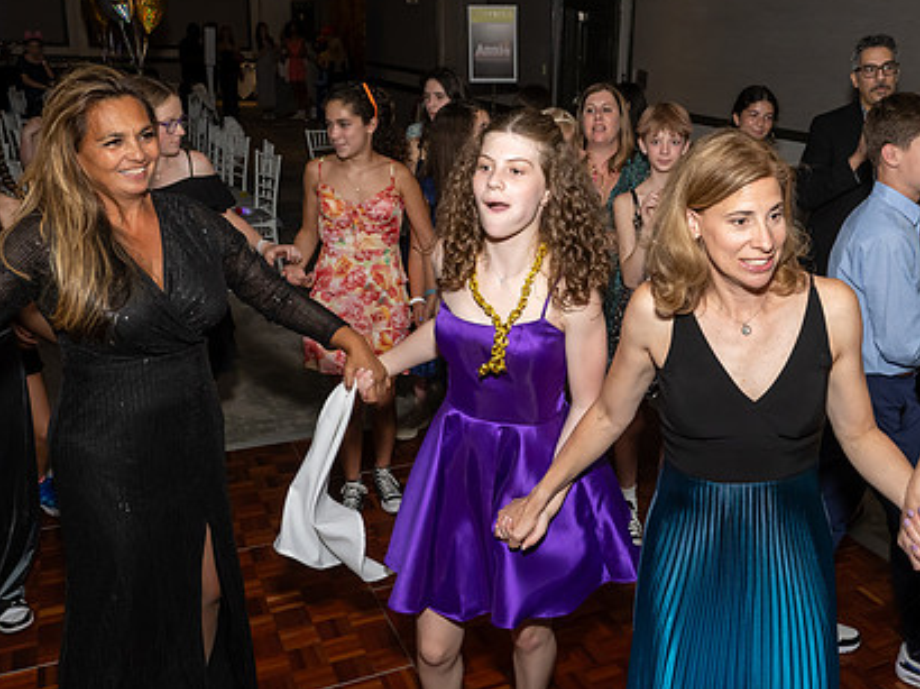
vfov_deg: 41.7
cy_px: 298
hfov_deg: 53.5
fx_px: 903
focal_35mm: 34
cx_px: 568
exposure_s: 1/250
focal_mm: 17
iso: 1000
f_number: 8
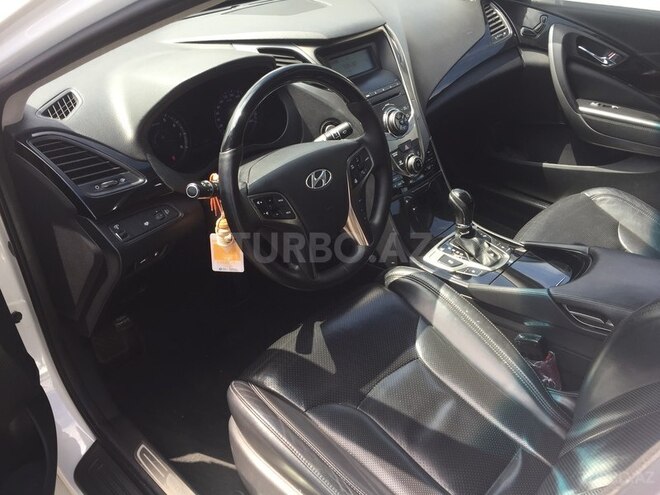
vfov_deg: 48.2
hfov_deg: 61.7
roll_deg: -1.6
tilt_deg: -35.2
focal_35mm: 29
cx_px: 330
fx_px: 553
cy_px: 248
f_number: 2.2
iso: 32
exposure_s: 1/286
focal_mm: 4.15
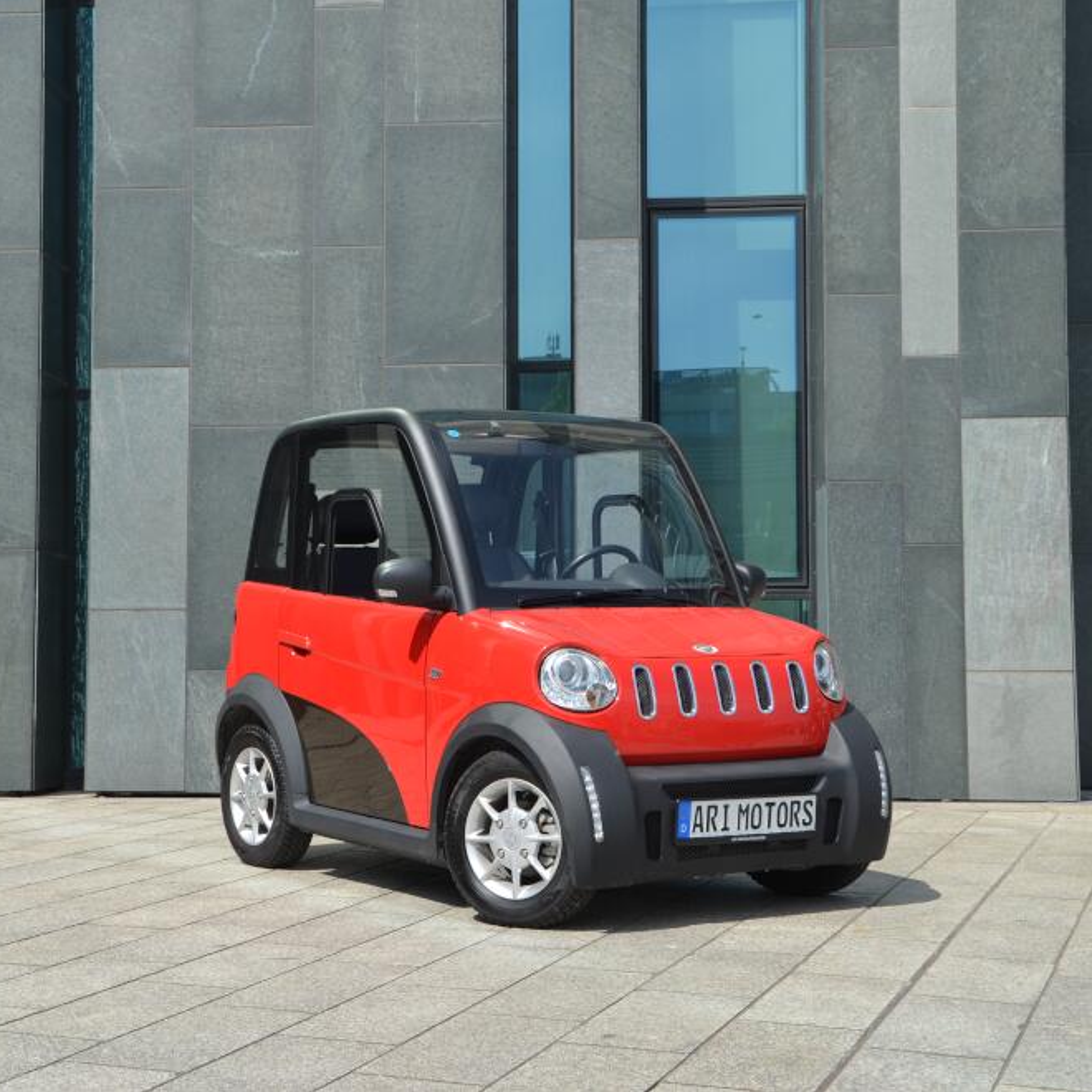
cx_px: 438
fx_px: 1927
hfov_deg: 31.5
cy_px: 546
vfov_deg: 31.6
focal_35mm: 54
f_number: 8
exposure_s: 1/250
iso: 125
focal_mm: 28
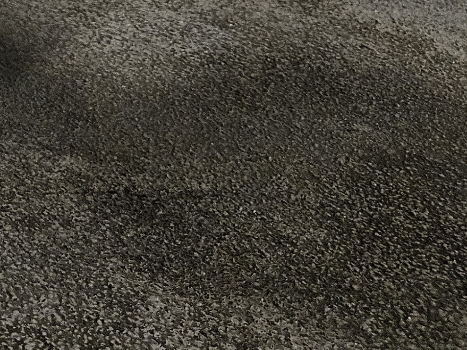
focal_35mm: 93
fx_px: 1255
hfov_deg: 18.4
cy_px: -331
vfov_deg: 13.7
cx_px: -260
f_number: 1.8
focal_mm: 5.4
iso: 1000
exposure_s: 1/120
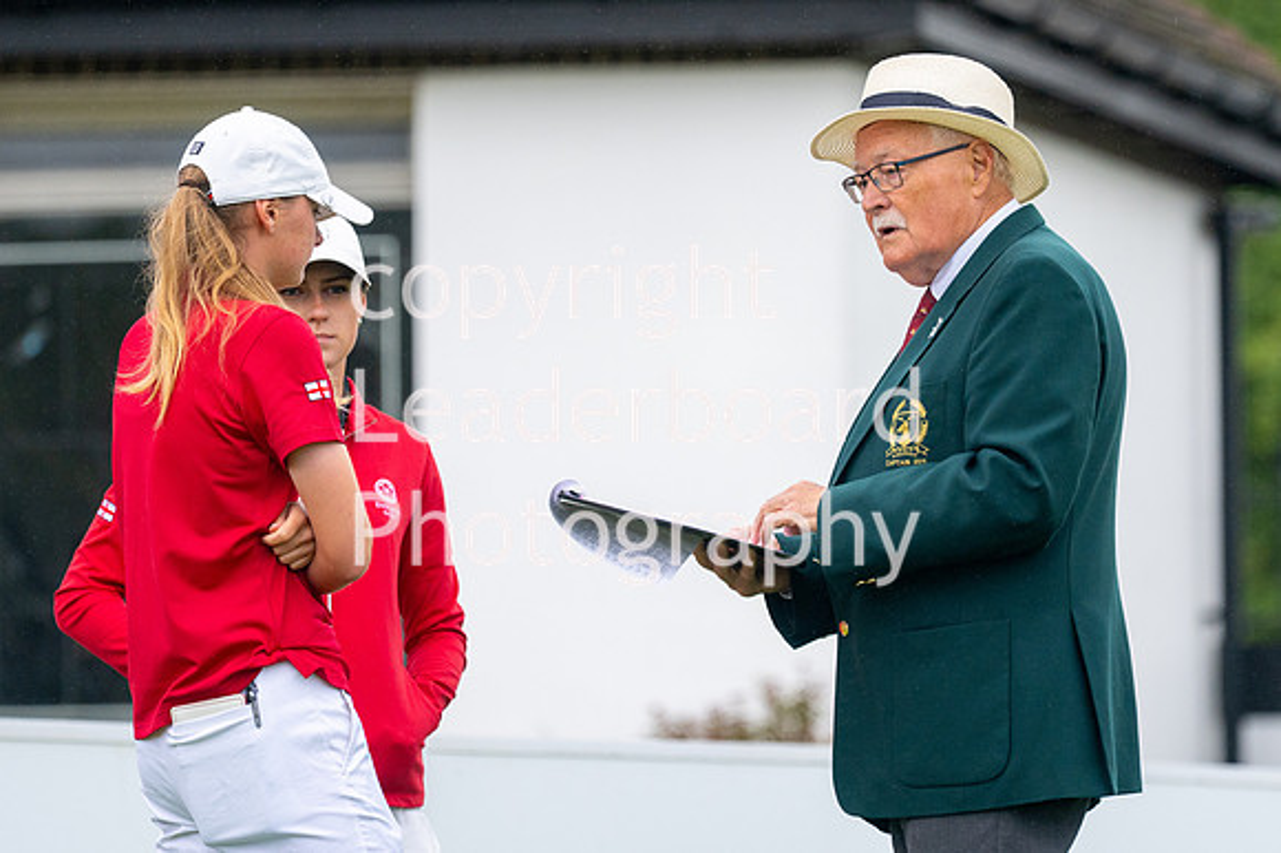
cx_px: 706
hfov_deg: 4.2
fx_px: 17651
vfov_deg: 2.8
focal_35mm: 496
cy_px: 383
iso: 400
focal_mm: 300
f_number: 4
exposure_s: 1/1250
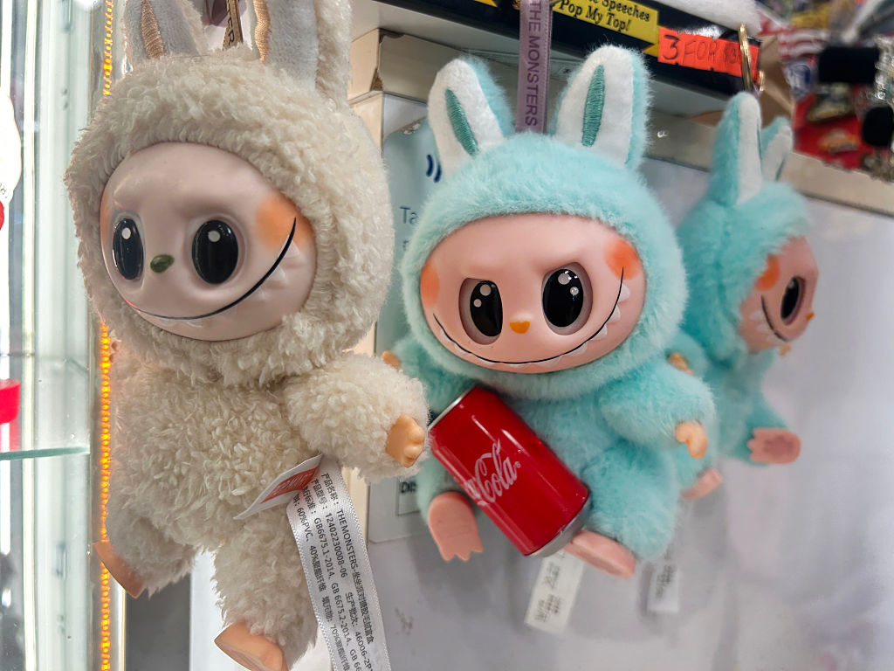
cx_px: 447
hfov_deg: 67.3
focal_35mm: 26
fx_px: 671
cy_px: 336
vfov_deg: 53.1
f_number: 1.5
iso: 64
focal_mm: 5.7
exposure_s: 1/120
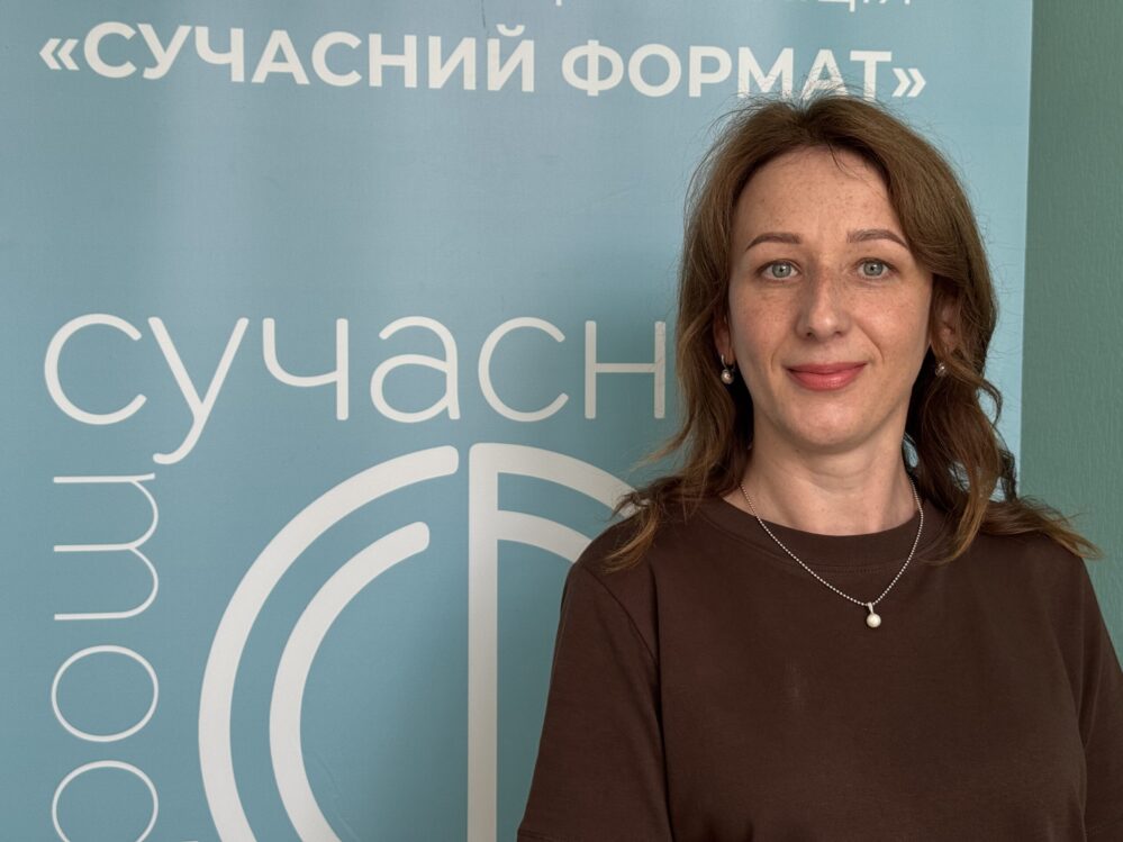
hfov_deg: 39.7
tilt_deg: -2.2
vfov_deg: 30.3
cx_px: 562
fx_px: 1557
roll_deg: -0.4
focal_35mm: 48
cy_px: 421
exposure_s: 1/164
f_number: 1.78
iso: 64
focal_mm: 6.76
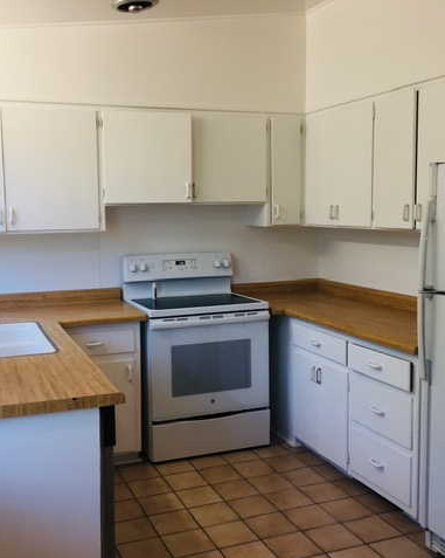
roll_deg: +1.0
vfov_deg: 48.0
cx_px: 203
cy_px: 280
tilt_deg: -5.5
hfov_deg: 39.1
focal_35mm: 38
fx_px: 626
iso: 32
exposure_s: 1/60
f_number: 2.2
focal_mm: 4.15
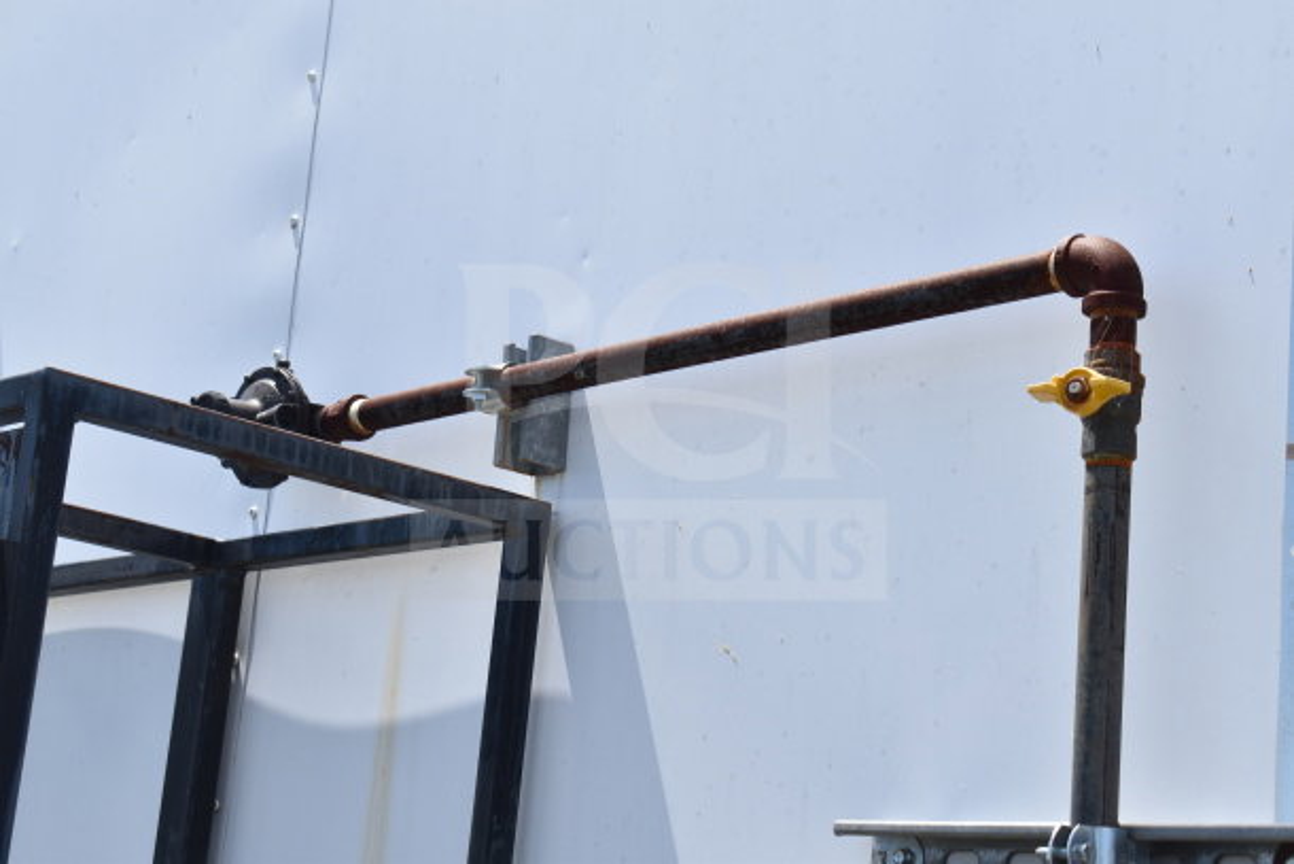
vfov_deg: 18.9
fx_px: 2588
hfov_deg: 28.1
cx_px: 647
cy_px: 432
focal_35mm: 72
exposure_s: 1/250
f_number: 8
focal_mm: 48
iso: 200
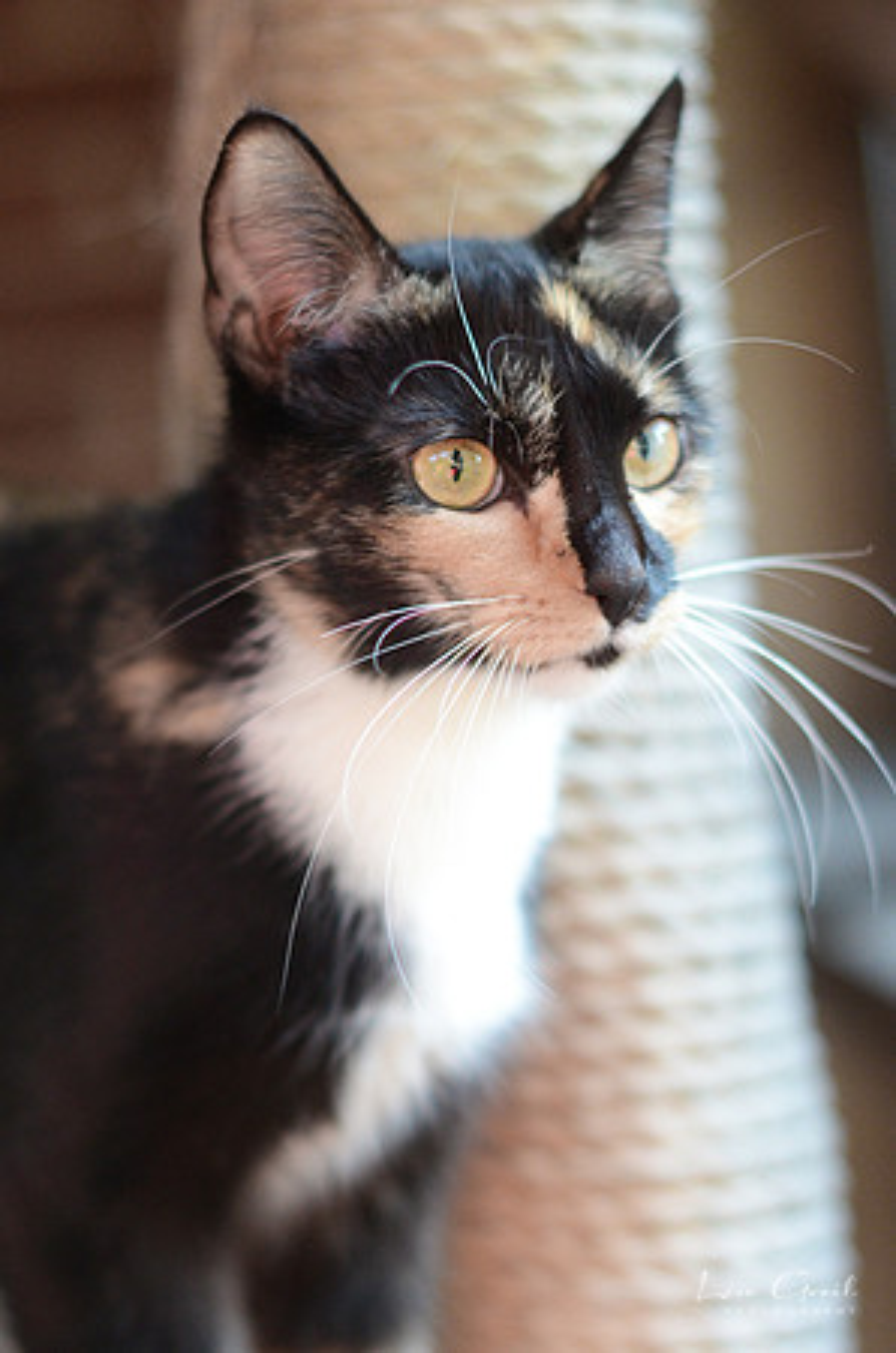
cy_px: 676
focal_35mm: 75
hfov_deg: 18.1
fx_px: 2813
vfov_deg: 27.0
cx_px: 448
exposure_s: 1/1000
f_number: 2
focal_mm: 50
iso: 1250
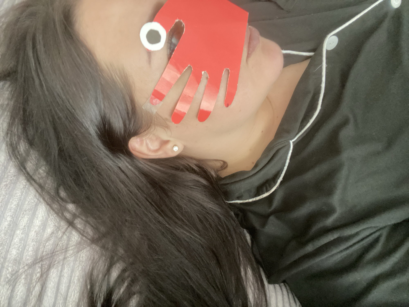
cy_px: 154
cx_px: 204
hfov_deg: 73.9
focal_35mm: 23
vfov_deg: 58.9
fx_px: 272
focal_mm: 2.71
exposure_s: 1/15
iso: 1000
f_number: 2.2
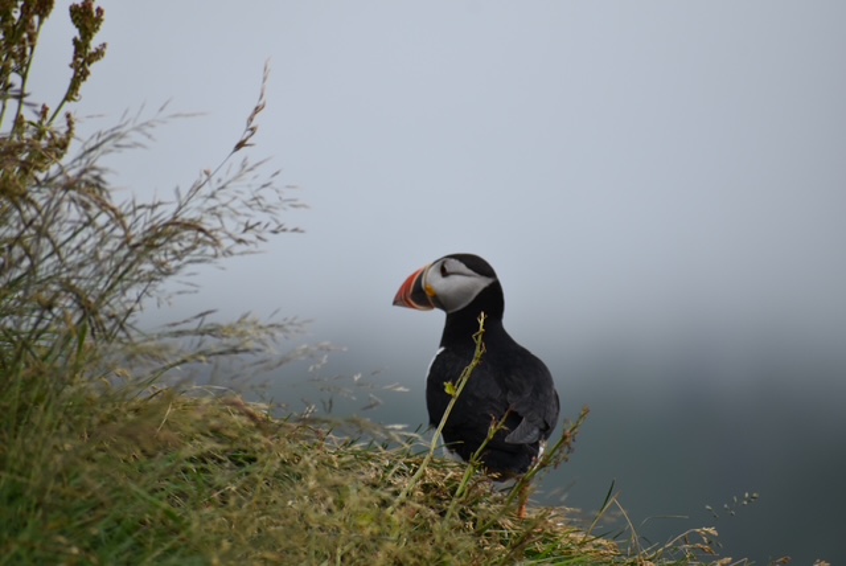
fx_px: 10584
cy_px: 283
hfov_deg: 4.6
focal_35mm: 450
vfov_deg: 3.1
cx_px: 423
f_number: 6.3
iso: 220
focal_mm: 300
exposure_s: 1/1000
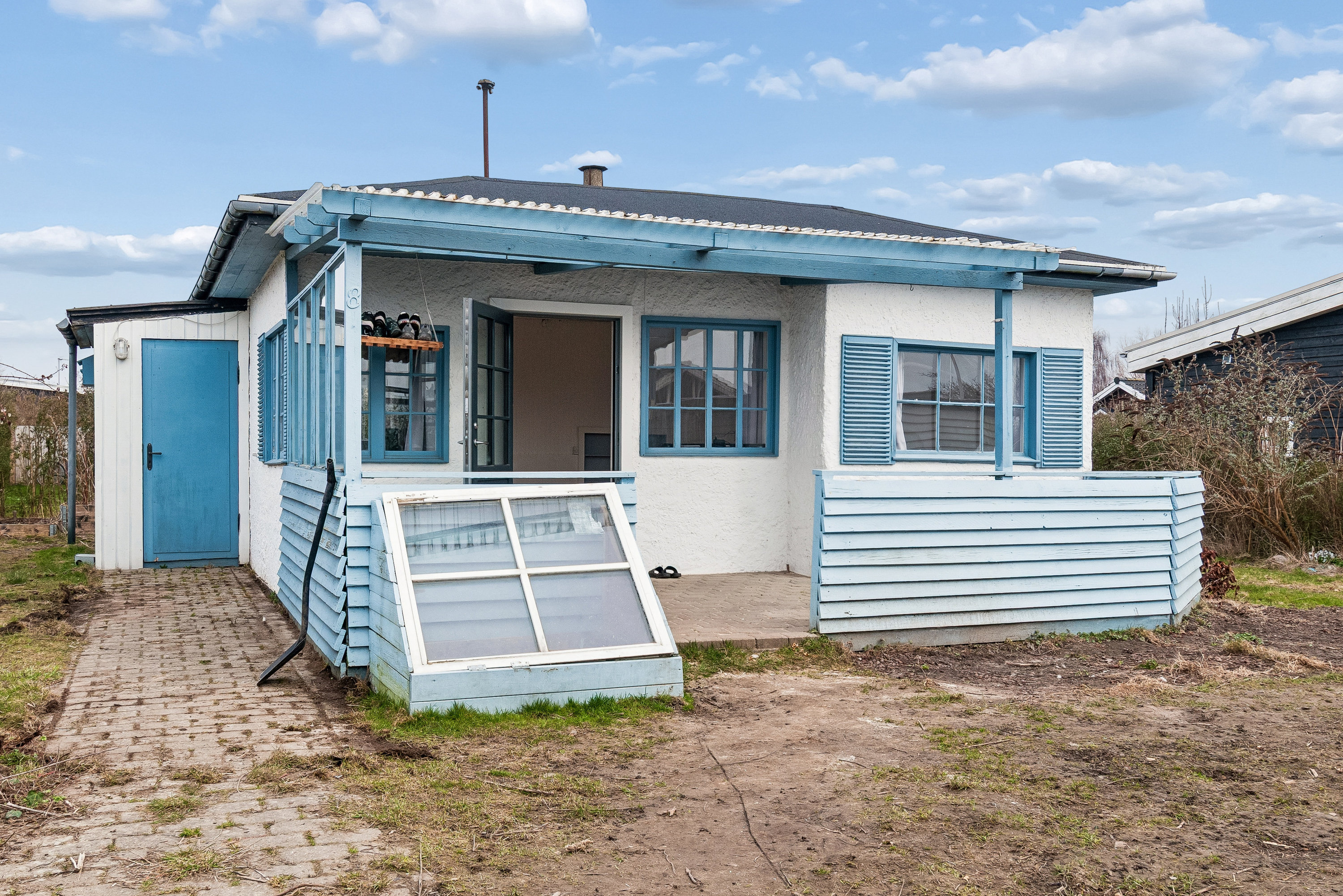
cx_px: 672
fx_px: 1231
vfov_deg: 40.0
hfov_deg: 57.2
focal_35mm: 33
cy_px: 448
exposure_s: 1/200
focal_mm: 22
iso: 200
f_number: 10
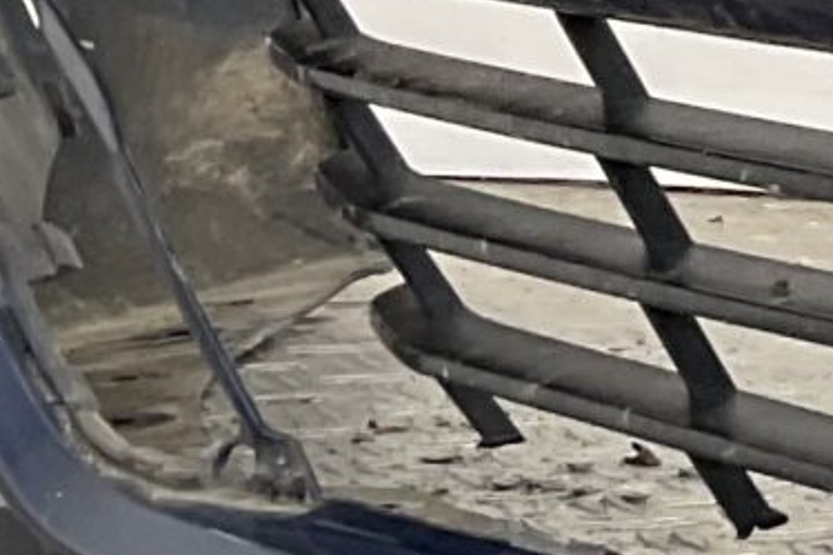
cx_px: 2208
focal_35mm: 206
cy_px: 304
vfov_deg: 6.7
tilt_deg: -9.5
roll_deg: -1.5
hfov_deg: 8.8
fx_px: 4766
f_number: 1.8
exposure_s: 1/102
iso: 16
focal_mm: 3
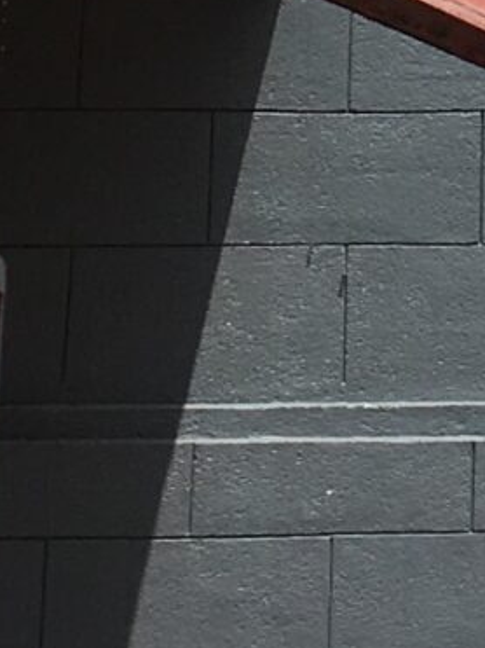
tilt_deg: +17.5
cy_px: -472
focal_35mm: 200
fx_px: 3738
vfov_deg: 9.5
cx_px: 796
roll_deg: +1.1
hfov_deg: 7.3
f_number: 2.2
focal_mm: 4.15
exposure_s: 1/1876
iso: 25
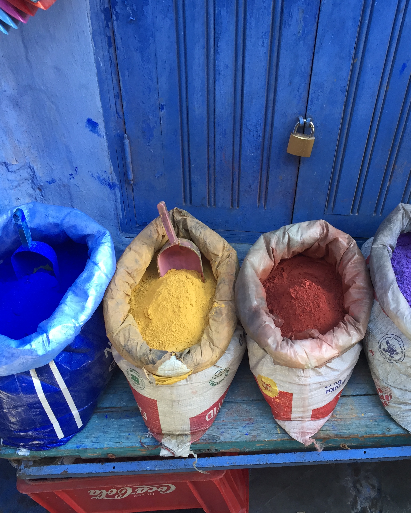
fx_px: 578
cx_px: 285
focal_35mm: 38
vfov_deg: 47.9
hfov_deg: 38.6
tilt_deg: -45.1
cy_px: 256
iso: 32
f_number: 2.2
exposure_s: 1/33
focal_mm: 4.15
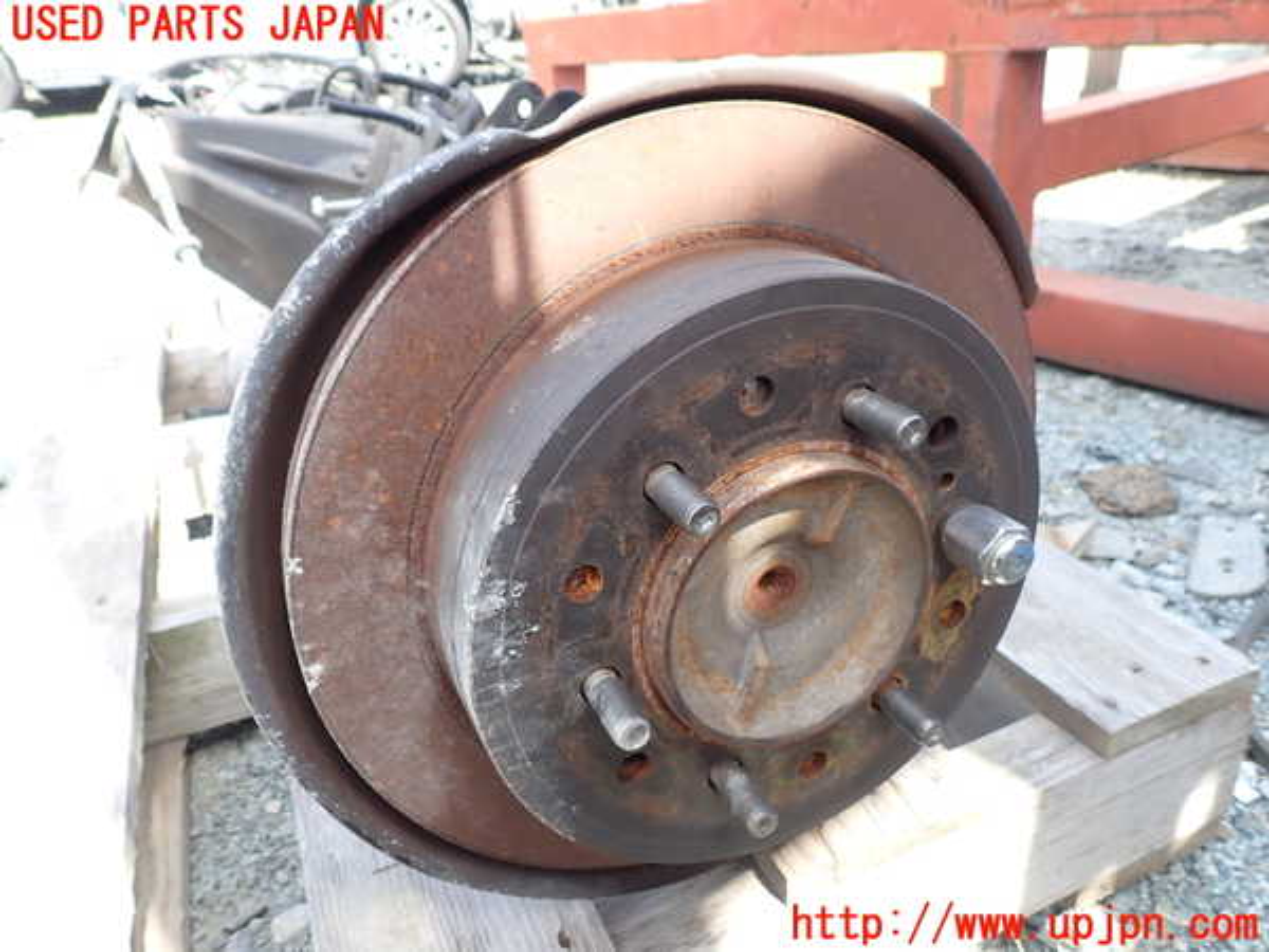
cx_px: 634
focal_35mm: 25
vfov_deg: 54.9
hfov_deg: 69.4
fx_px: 916
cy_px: 476
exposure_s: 1/125
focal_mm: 4.5
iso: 100
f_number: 2.8
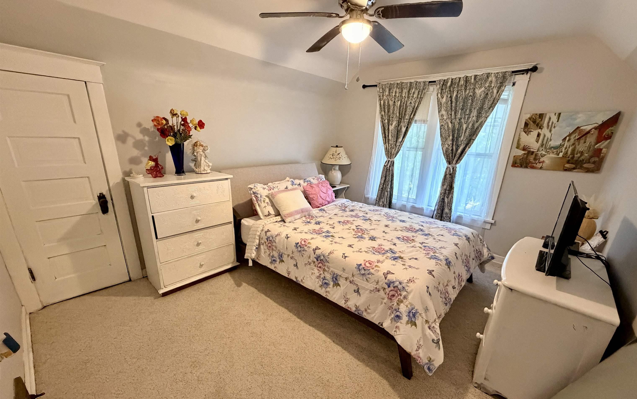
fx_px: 260
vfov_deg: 74.6
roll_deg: -2.3
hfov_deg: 101.5
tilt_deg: -19.0
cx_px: 322
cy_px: 222
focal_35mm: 15
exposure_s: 1/60
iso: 800
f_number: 2.2
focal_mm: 2.22
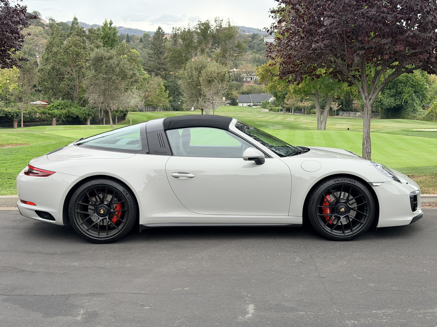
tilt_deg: -7.4
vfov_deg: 30.3
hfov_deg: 39.7
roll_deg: -0.7
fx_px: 606
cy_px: 164
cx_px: 218
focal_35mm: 48
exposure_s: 1/641
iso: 64
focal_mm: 6.76
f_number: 1.78
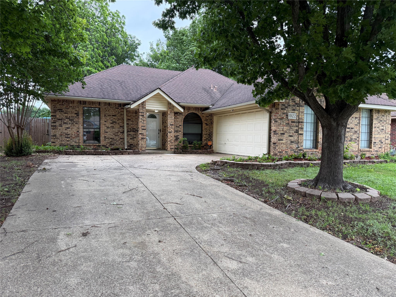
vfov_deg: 56.8
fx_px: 275
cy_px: 148
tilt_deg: -2.3
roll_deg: -1.8
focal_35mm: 24
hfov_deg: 71.6
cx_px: 198
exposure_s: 1/381
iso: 100
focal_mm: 6.76
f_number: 1.78
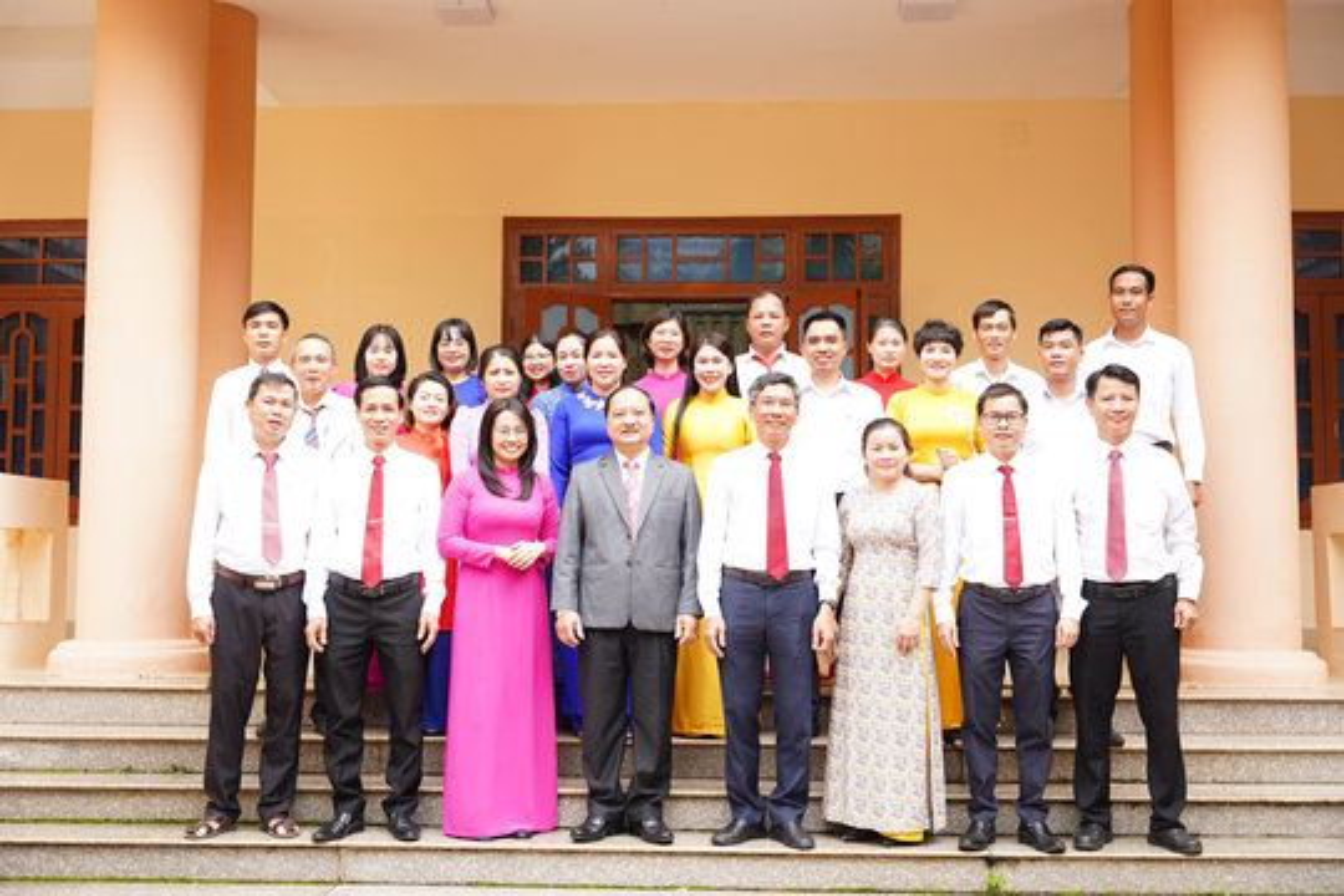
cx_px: 672
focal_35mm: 40
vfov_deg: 33.4
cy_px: 448
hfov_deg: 48.5
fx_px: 1493
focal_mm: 40
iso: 200
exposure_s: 1/200
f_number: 3.2
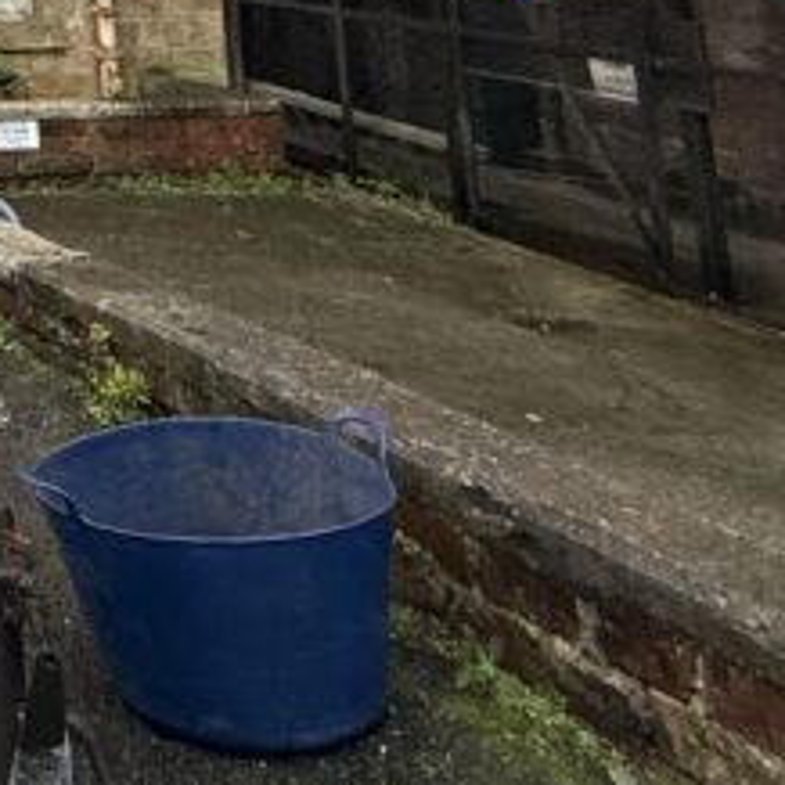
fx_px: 1488
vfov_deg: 23.5
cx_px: -425
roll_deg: +0.5
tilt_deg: +12.4
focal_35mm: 58
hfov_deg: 23.2
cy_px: -400
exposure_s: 1/99
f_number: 2.2
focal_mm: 2.22
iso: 250
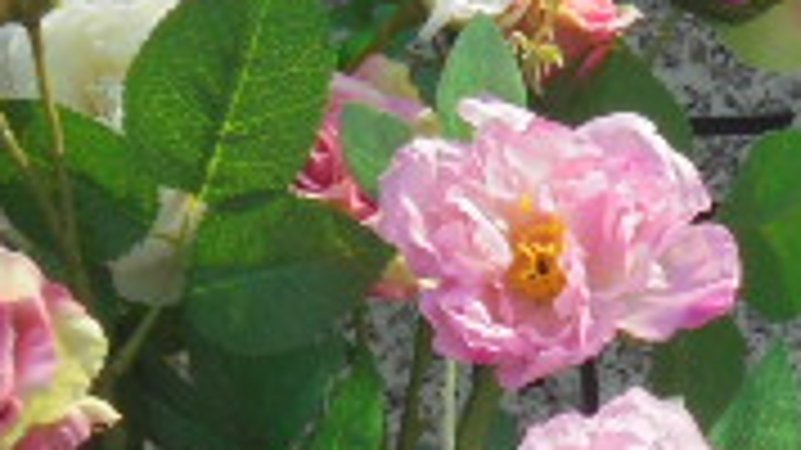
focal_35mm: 369
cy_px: 436
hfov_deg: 5.8
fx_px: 7835
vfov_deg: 3.3
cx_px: 1134
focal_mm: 16.9
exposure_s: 1/500
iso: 100
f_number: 4.7
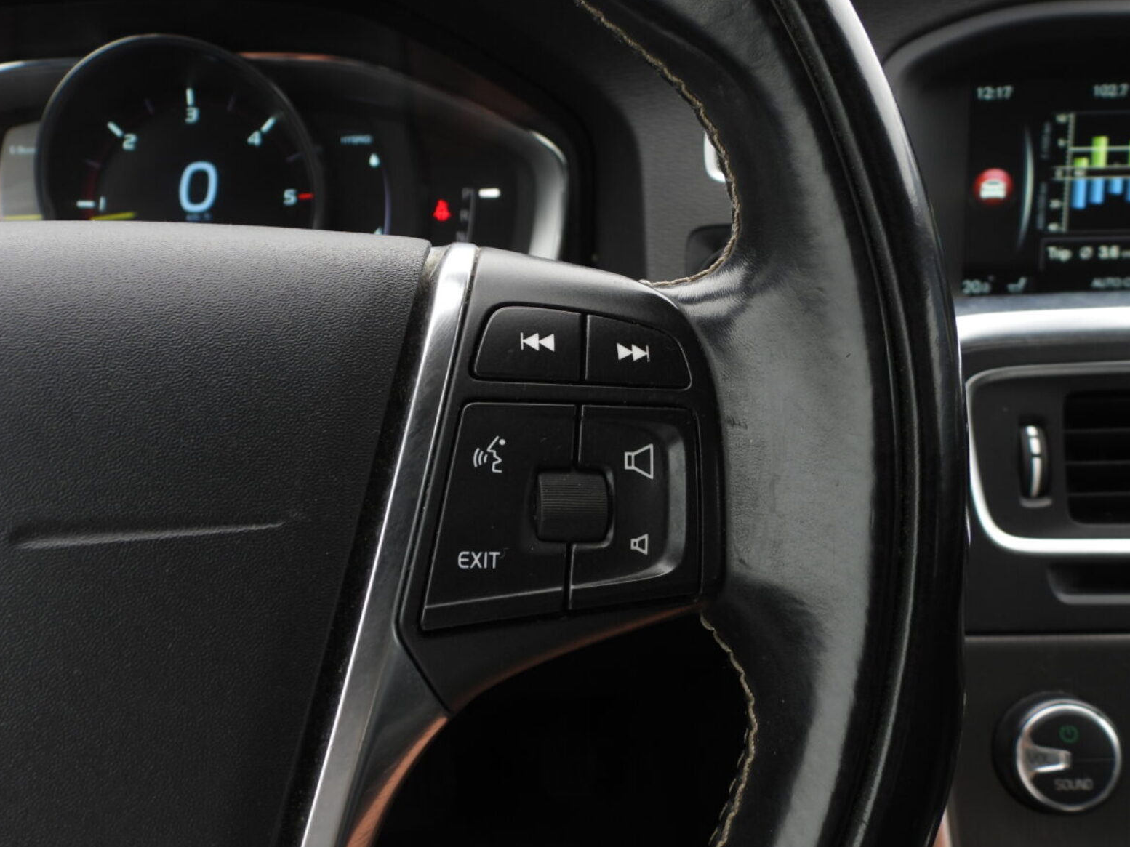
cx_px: 551
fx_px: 1077
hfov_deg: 55.4
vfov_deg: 42.9
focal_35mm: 33
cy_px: 422
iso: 100
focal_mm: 5.8
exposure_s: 1/60
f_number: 3.2
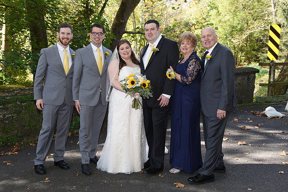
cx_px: 144
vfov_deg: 28.1
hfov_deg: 41.1
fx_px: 384
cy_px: 96
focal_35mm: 48
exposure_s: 1/200
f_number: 5.6
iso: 640
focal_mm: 48
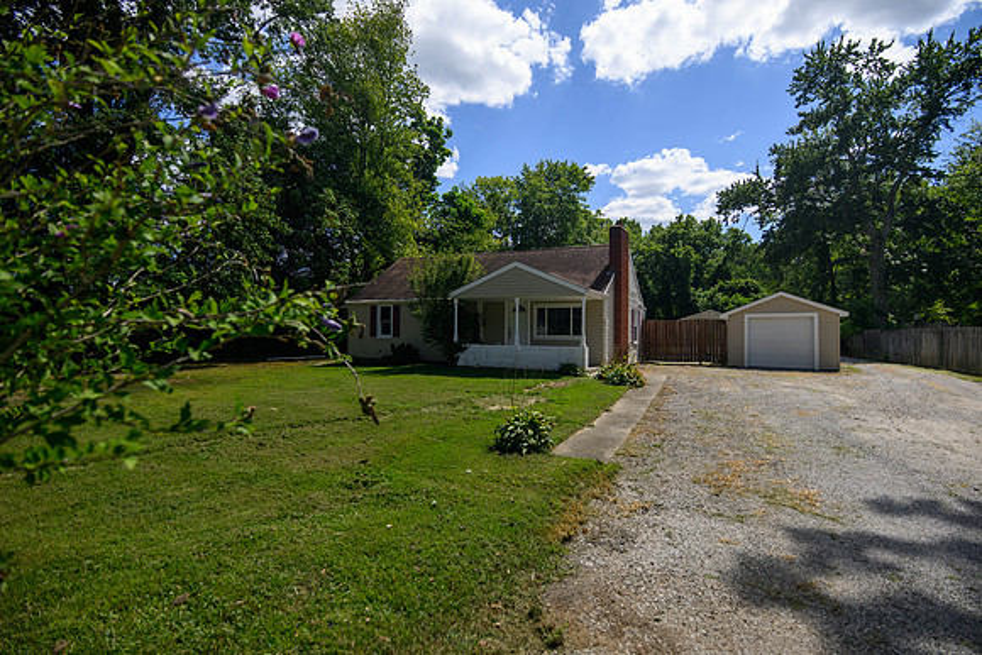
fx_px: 464
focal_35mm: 17
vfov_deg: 70.5
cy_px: 328
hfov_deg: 93.3
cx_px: 491
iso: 125
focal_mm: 17
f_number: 4
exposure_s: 1/1250
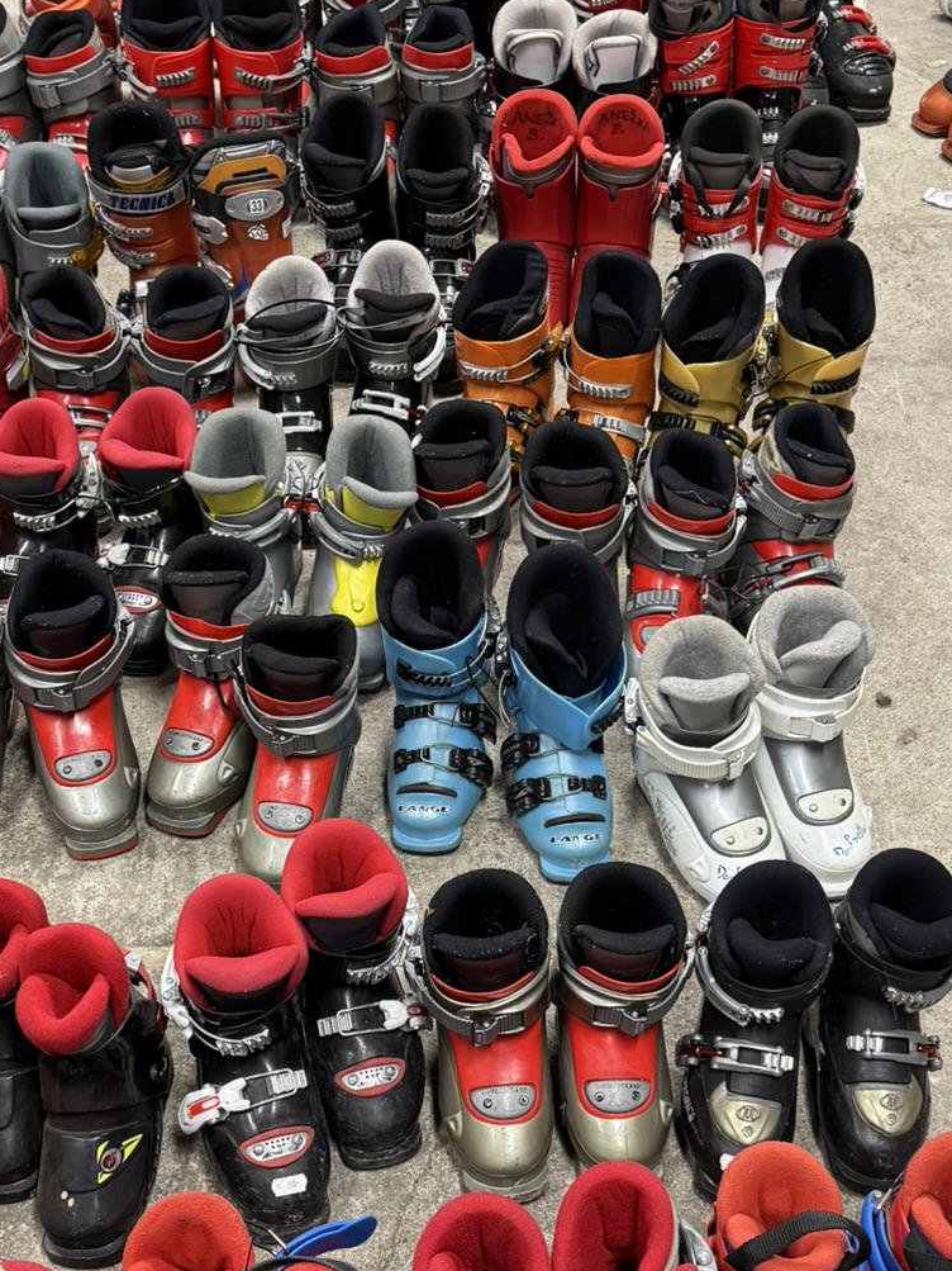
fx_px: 1797
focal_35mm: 49
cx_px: 447
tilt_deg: -39.2
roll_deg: -1.7
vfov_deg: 38.8
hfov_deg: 29.7
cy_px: 726
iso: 320
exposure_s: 1/50
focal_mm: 6.76
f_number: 1.78
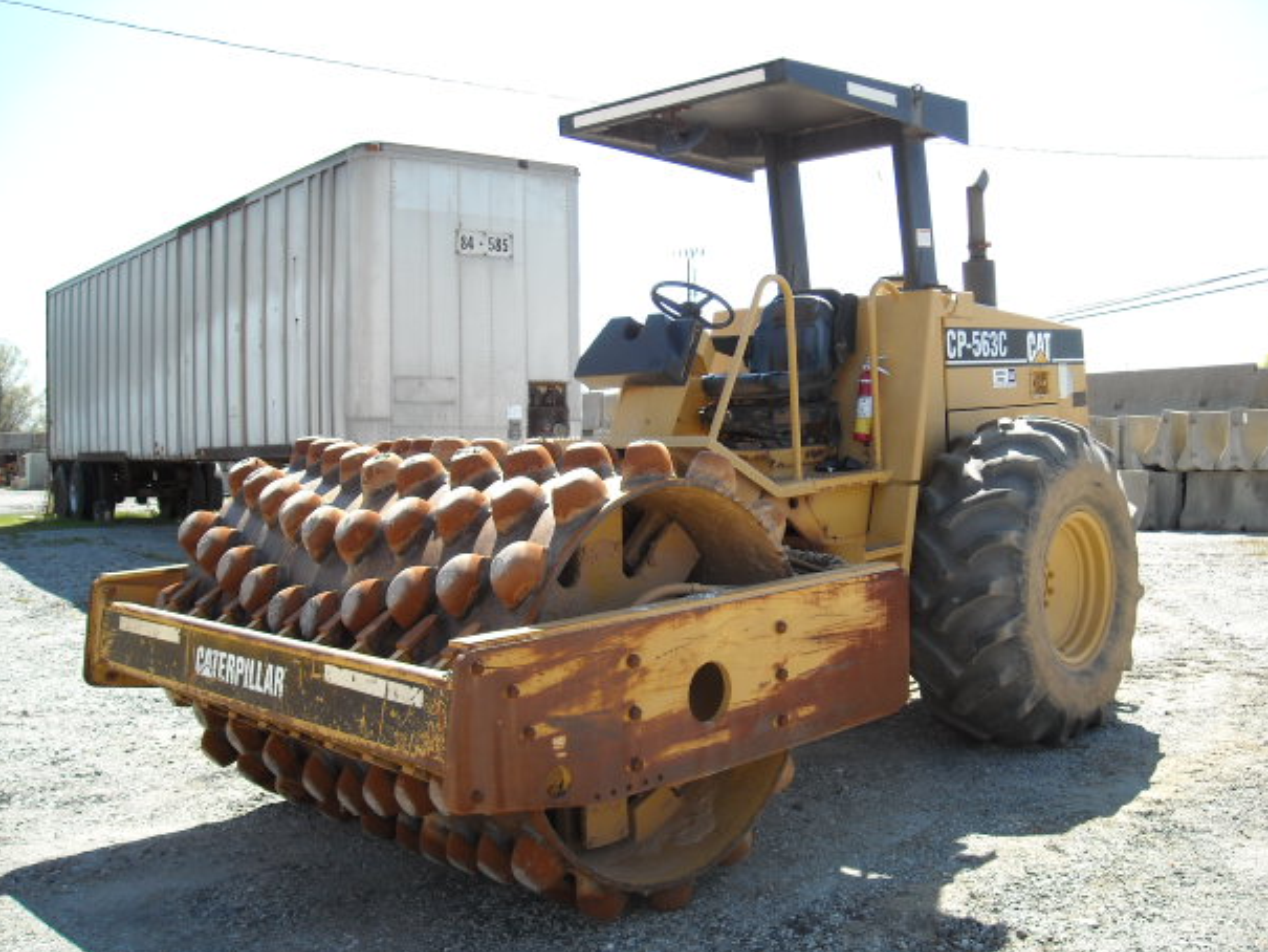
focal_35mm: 37
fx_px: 1356
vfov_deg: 38.7
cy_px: 480
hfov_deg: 50.1
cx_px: 631
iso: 64
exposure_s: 1/353
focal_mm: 5.7
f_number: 2.8
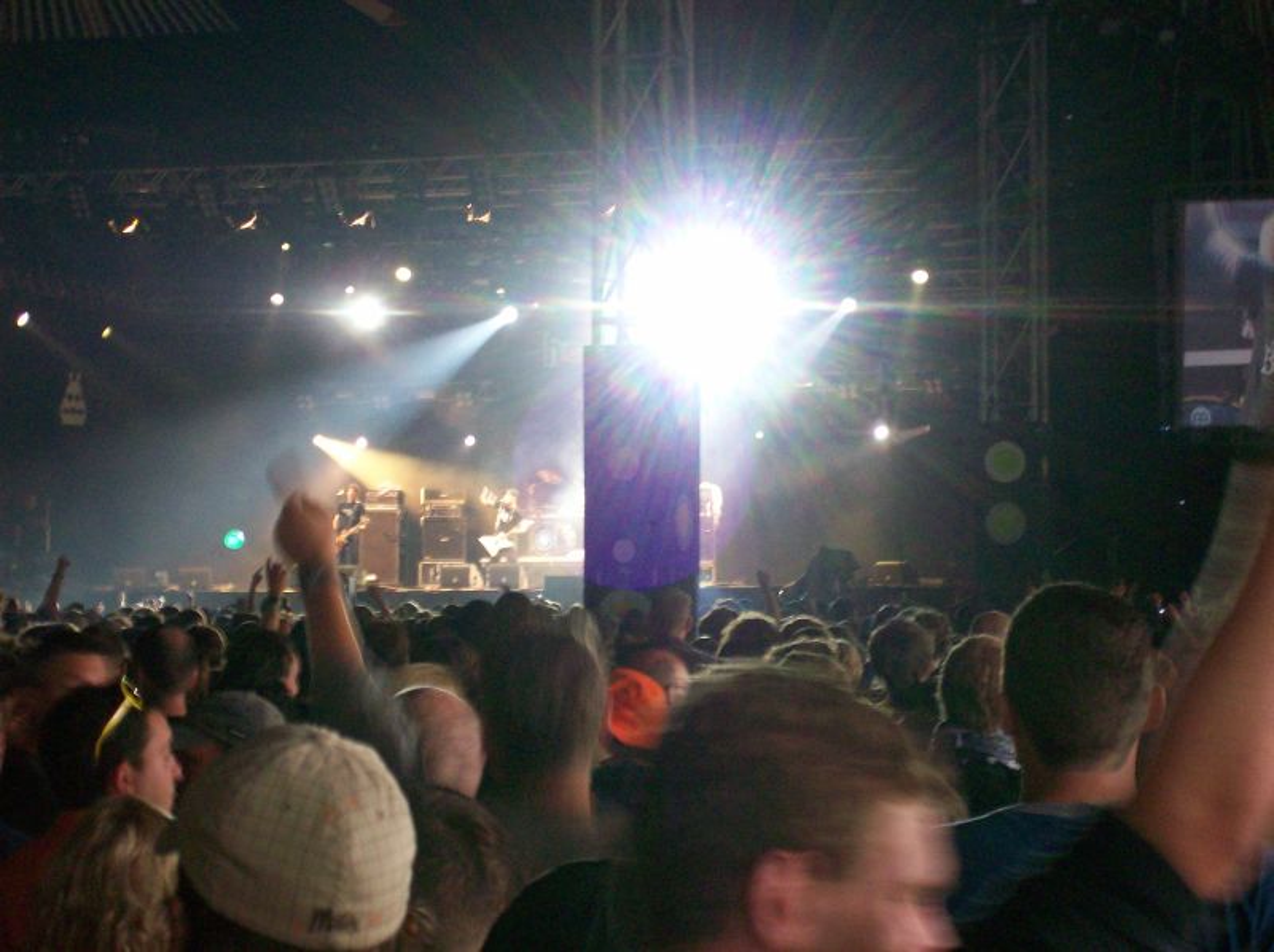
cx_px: 637
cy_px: 476
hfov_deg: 18.2
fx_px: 3970
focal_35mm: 108
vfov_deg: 13.7
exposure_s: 1/16
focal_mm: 18
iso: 160
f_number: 4.8
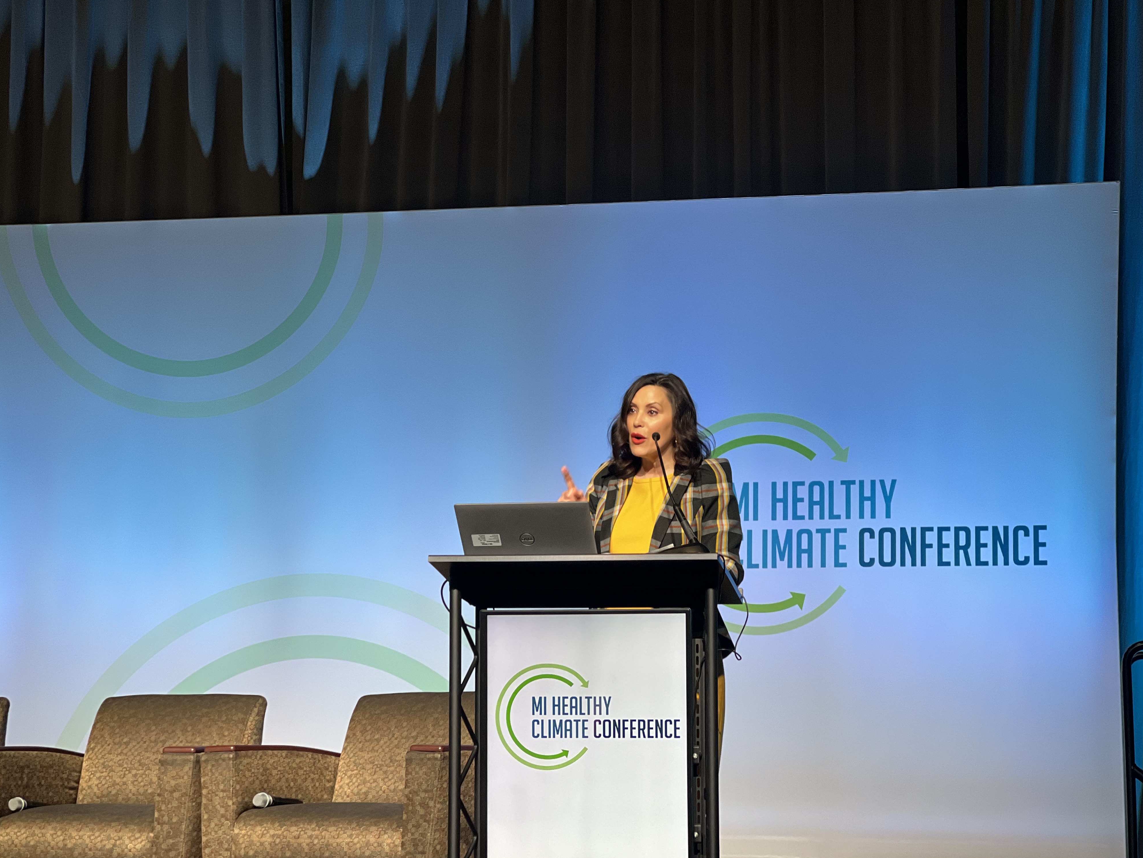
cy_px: 431
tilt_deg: +7.8
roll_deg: +0.3
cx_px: 572
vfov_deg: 18.9
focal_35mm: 78
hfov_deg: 25.0
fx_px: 2576
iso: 160
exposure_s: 1/45
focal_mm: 9
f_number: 2.8
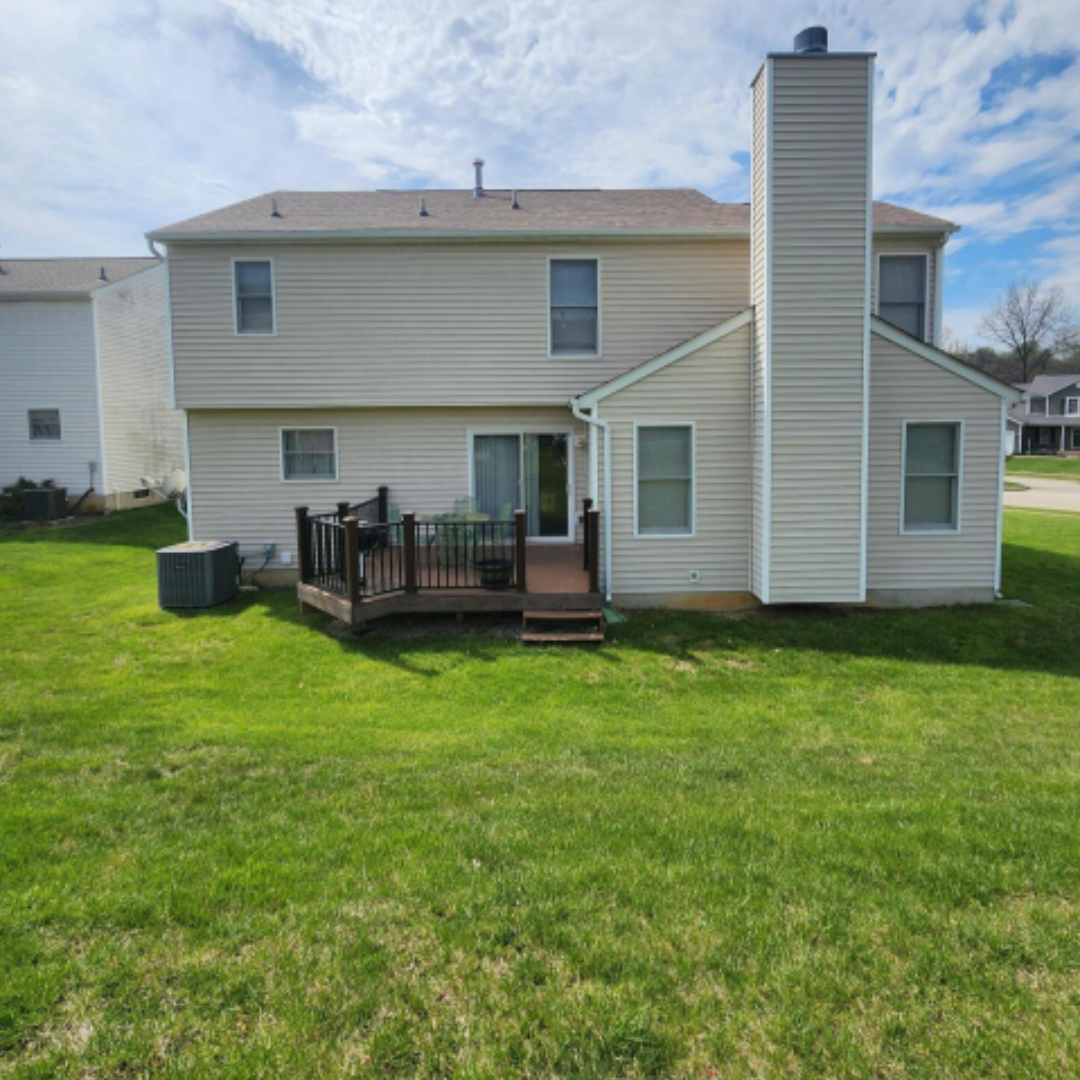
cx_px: 561
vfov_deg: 87.1
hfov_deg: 87.4
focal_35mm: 16
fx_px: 565
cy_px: 481
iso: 50
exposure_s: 1/3788
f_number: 2.2
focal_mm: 2.2
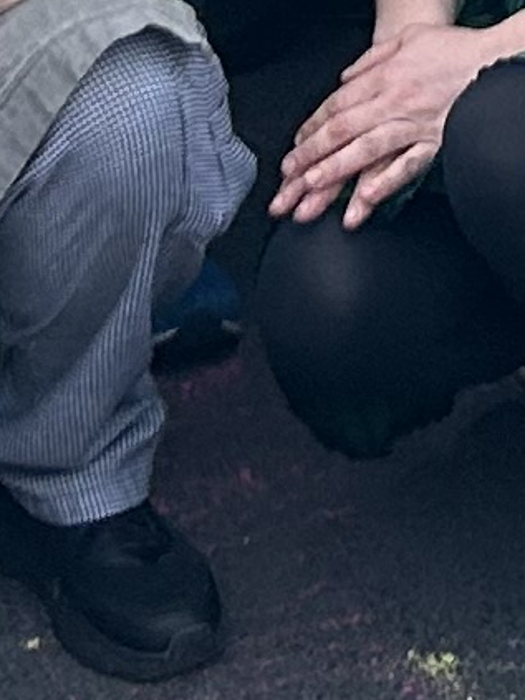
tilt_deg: -2.0
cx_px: 646
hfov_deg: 6.0
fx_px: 5018
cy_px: -1551
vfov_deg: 7.0
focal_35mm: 248
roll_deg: -0.5
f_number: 1.5
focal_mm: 5.7
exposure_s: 1/2045
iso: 50
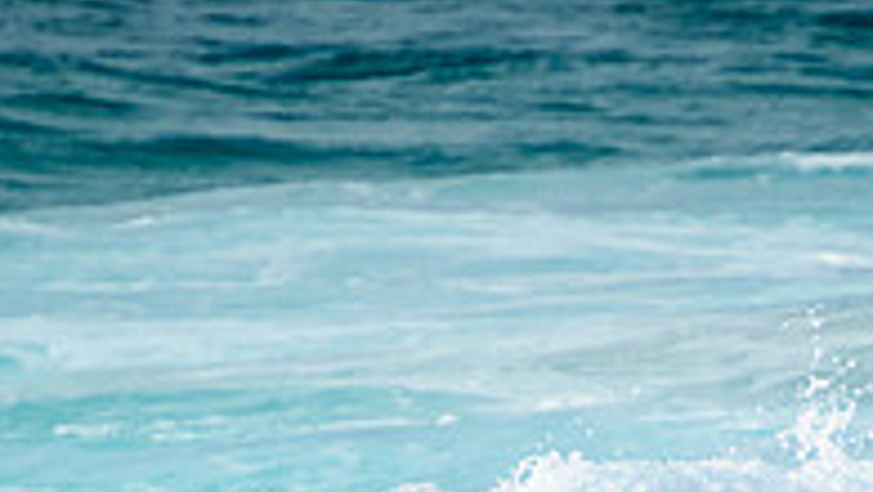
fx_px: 43340
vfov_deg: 0.7
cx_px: 578
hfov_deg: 1.2
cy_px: 776
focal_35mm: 1871
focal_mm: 400
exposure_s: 1/2000
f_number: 5.6
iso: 280
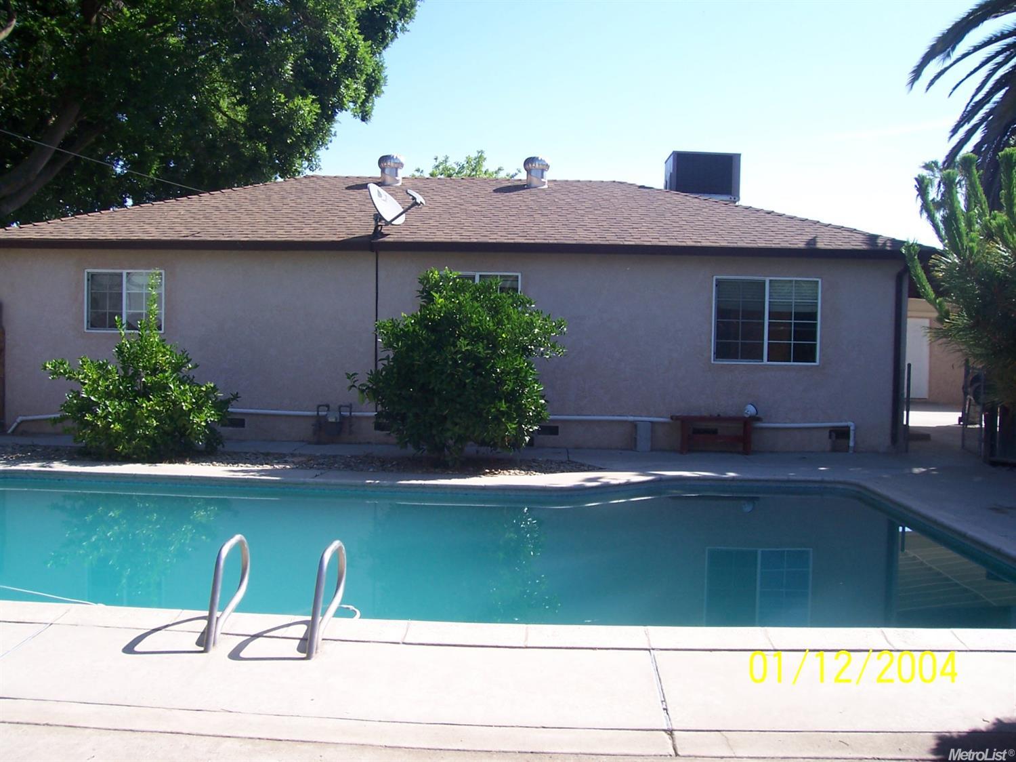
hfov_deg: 54.0
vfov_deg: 41.8
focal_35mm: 34
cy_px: 381
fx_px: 998
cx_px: 508
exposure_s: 1/250
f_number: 5.6
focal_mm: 5.6
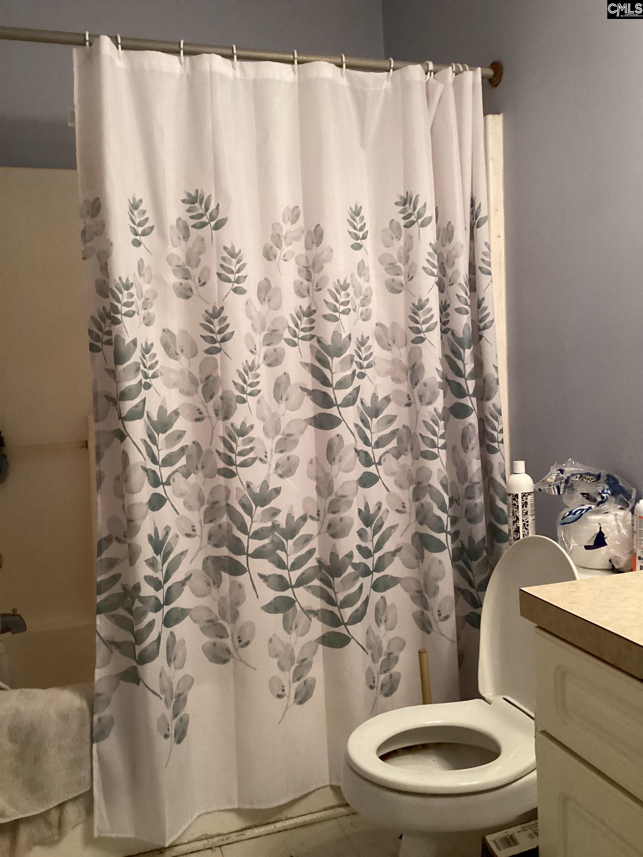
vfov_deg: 58.4
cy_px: 428
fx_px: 768
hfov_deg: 45.4
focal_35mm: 31
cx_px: 322
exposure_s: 1/60
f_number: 2.4
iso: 400
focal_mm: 3.3
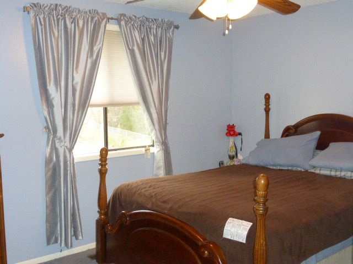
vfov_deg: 36.8
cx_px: 176
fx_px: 398
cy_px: 132
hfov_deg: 47.9
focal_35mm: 39
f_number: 3.9
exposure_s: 1/60
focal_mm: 6.9
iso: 800
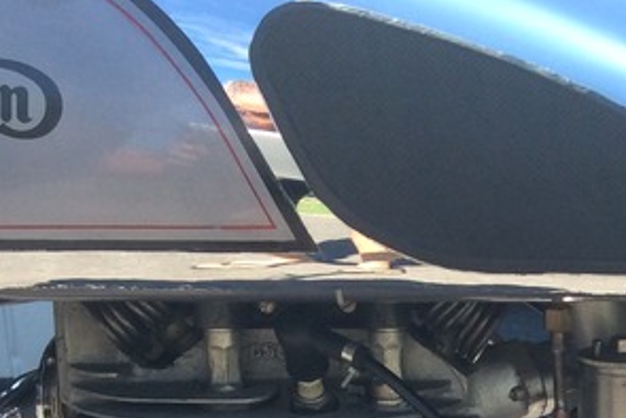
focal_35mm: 90
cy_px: 628
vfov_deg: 14.2
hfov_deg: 22.2
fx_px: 1566
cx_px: 526
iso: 32
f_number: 2.4
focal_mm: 3.3
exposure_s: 1/332
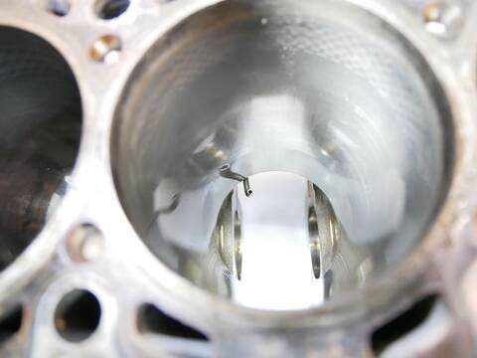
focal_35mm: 26
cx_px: 238
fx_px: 358
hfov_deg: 67.3
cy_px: 179
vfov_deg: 53.1
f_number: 3.5
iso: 3200
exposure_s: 1/100
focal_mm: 13
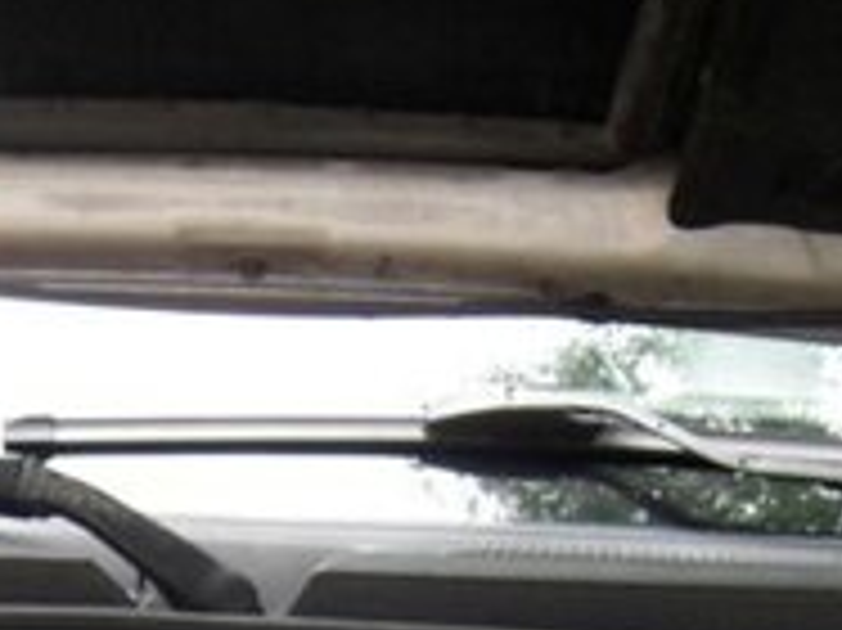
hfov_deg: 14.2
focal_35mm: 138
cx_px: 131
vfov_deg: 10.2
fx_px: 3355
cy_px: 1082
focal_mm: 7
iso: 200
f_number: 3.7
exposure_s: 1/45
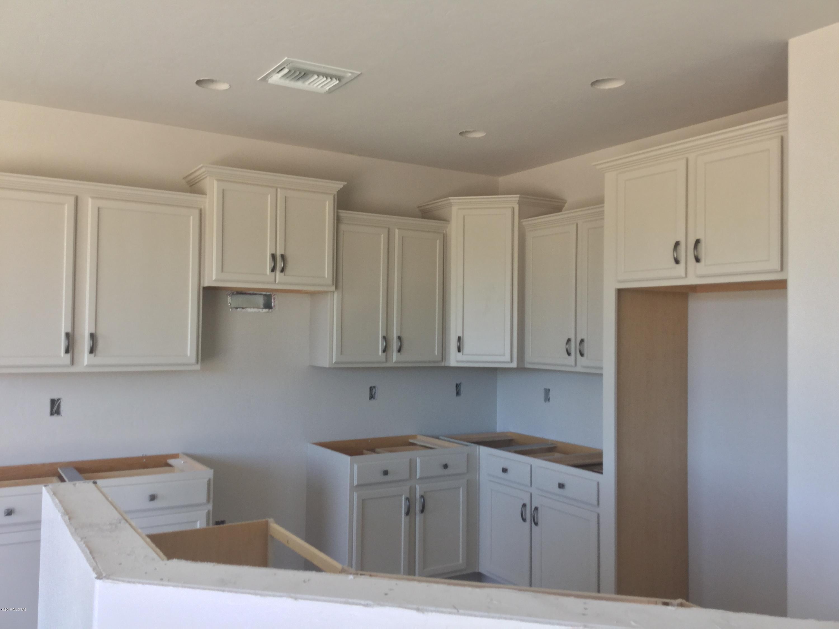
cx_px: 420
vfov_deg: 45.4
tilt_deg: +1.2
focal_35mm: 31
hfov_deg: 58.4
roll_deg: -1.4
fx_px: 751
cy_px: 314
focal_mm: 3.3
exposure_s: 1/30
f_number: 2.4
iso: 25
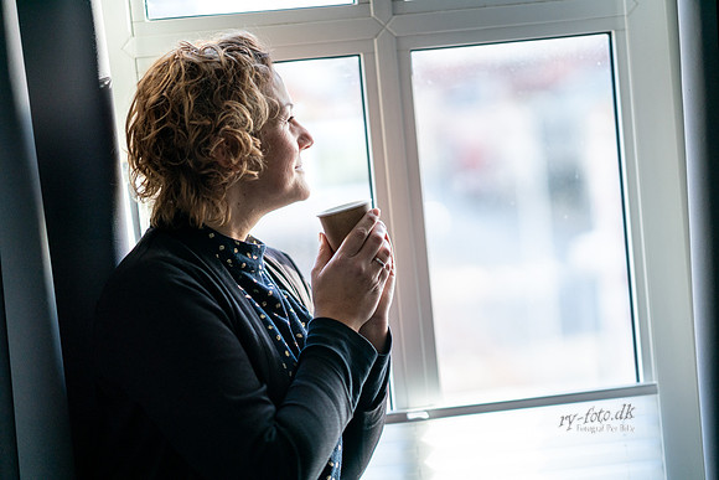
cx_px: 360
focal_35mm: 85
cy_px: 240
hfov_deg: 23.9
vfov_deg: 16.1
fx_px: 1698
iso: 1000
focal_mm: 85
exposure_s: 1/3200
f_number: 1.4
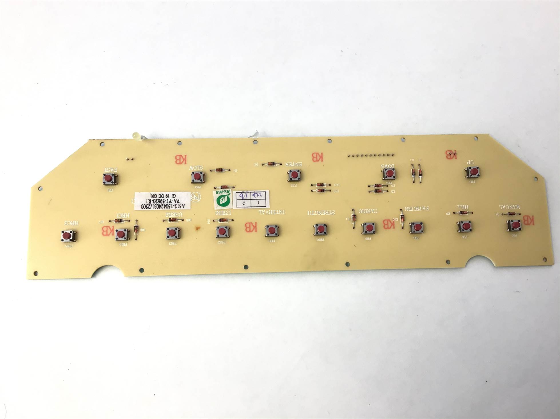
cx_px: 280
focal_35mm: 31
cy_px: 210
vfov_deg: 45.4
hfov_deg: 58.4
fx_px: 501
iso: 32
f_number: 2.4
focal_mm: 3.3
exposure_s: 1/60
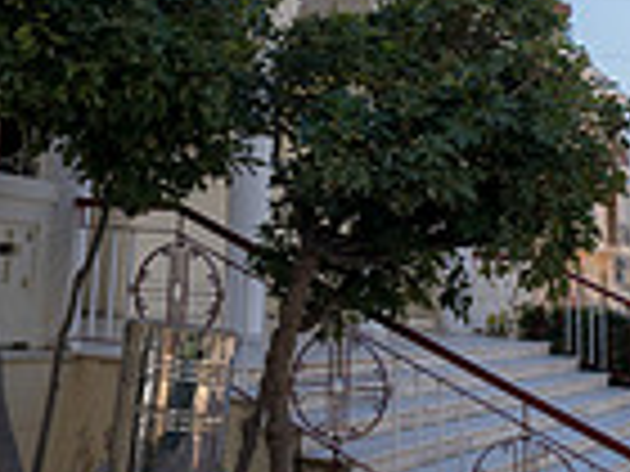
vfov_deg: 18.8
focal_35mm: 74
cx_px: 184
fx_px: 1347
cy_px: -103
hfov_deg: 26.1
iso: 250
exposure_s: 1/160
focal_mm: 24
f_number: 13
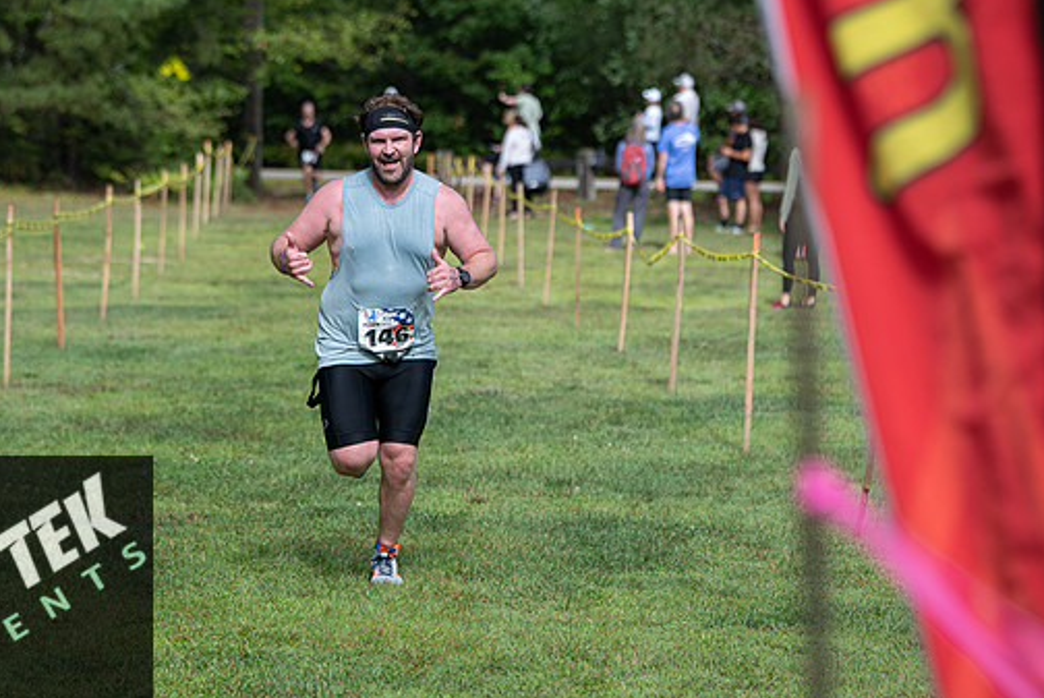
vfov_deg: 8.5
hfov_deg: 12.7
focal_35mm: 161
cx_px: 460
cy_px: 349
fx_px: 4673
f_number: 4.5
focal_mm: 140
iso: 200
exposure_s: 1/1250
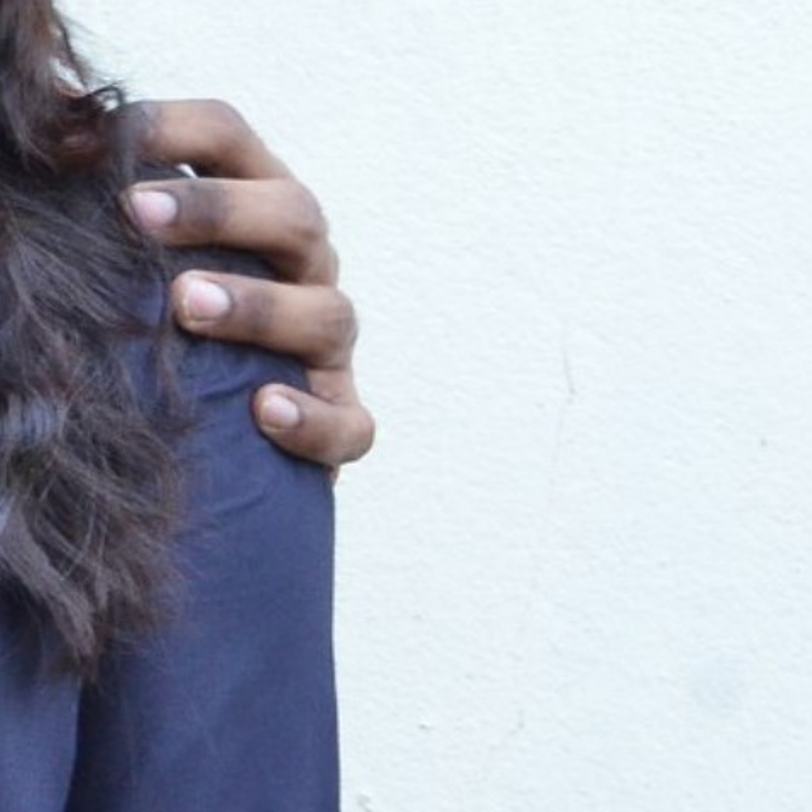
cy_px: 49
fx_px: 5414
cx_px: -639
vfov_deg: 8.5
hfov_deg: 8.3
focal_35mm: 204
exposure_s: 1/125
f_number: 6.3
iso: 1600
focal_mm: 34
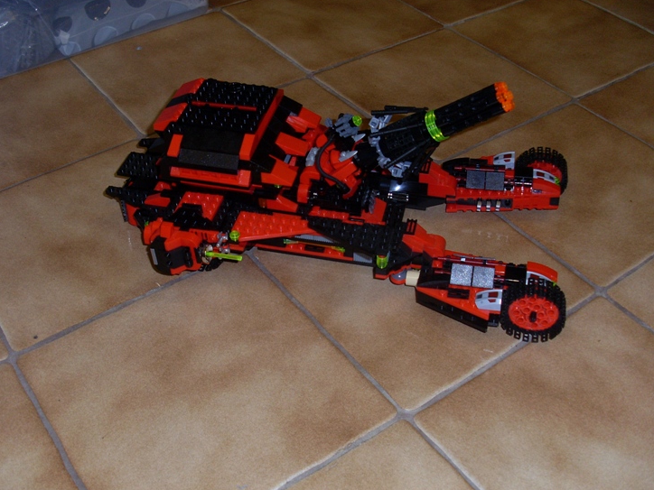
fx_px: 794
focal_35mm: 42
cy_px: 243
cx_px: 316
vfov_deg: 34.3
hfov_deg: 44.8
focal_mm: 6.3
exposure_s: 1/45
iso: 80
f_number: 3
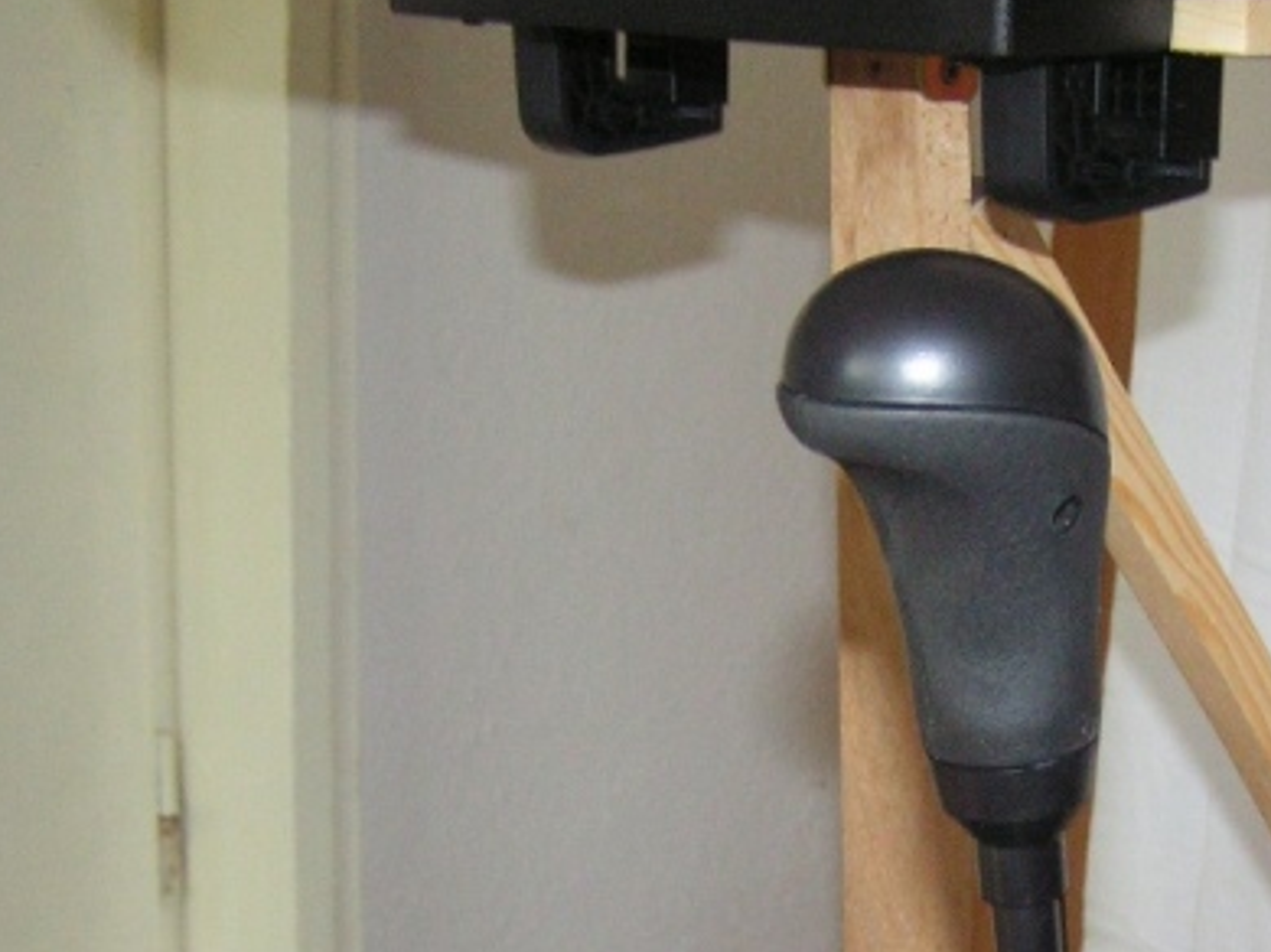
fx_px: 2862
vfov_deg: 18.6
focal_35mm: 78
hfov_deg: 24.6
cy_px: 841
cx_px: 1030
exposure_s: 1/40
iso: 200
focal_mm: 6.3
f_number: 2.8
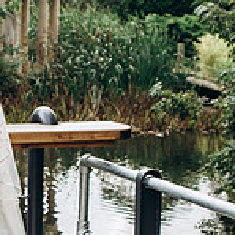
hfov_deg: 12.9
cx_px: -55
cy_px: 158
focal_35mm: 131
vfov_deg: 13.3
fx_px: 1006
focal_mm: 24
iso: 100
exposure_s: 1/200
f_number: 3.2
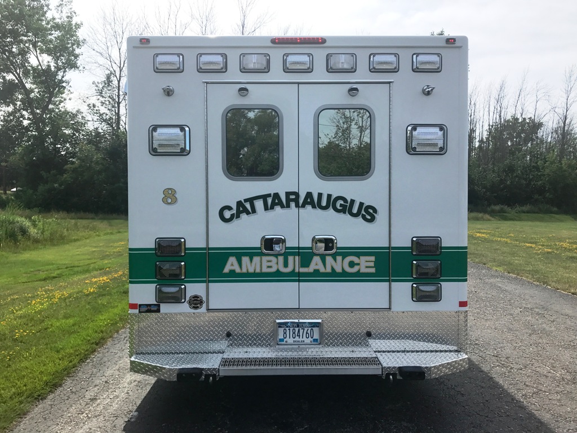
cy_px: 216
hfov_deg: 63.4
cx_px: 288
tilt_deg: -0.5
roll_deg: -2.0
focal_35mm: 28
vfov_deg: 49.7
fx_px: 467
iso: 20
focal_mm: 3.99
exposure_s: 1/2519
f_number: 1.8
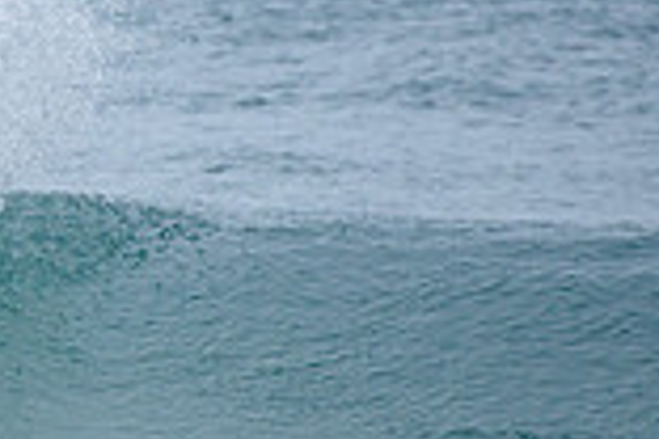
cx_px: -498
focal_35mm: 1860
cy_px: 120
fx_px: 34046
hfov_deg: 1.1
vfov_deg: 0.7
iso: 250
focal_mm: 500
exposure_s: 1/2000
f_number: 5.6
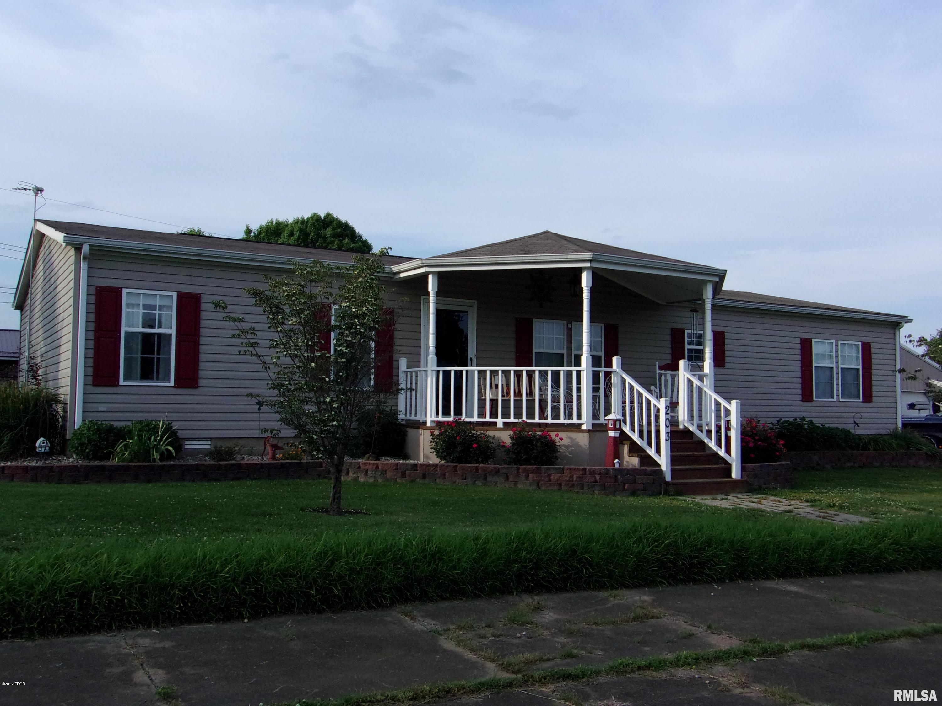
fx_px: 925
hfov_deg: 54.0
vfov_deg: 41.8
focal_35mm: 34
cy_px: 353
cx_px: 471
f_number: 11.6
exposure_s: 1/140
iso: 200
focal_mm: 6.1
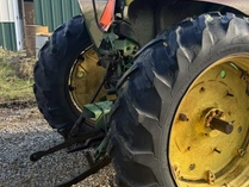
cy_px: 82
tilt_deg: -10.8
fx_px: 331
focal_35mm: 46
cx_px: 206
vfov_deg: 31.5
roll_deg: +0.2
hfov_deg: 39.3
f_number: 1.78
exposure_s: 1/660
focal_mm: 6.76
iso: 80
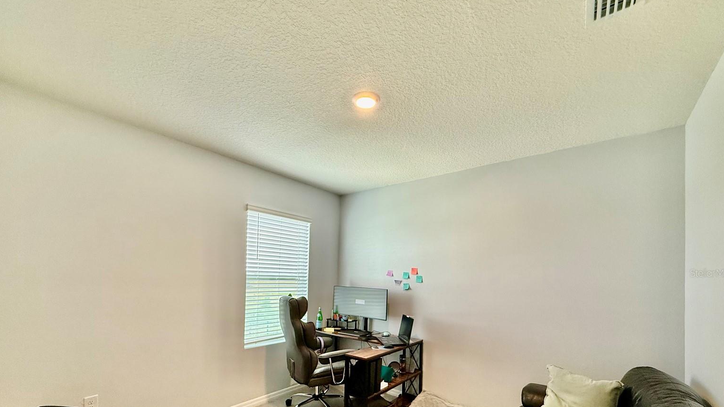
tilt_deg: +2.0
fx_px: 307
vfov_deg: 65.3
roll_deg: -1.5
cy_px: 273
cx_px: 355
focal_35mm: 16
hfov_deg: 99.4
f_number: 2.2
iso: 320
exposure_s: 1/120
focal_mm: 2.22
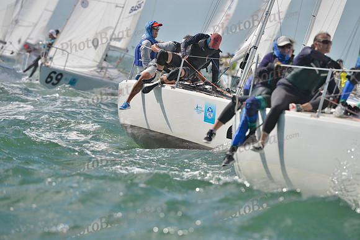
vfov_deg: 3.4
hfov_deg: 5.2
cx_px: 180
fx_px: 4001
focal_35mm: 400
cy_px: 120
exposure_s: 1/1250
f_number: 9
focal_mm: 400
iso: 280
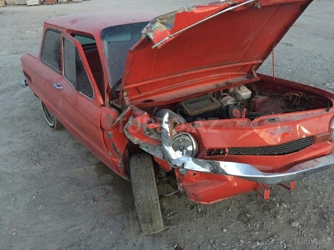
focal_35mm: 29
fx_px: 280
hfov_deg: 61.7
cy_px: 125
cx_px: 167
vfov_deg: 48.2
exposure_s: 1/17
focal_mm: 4.15
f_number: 2.2
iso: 500
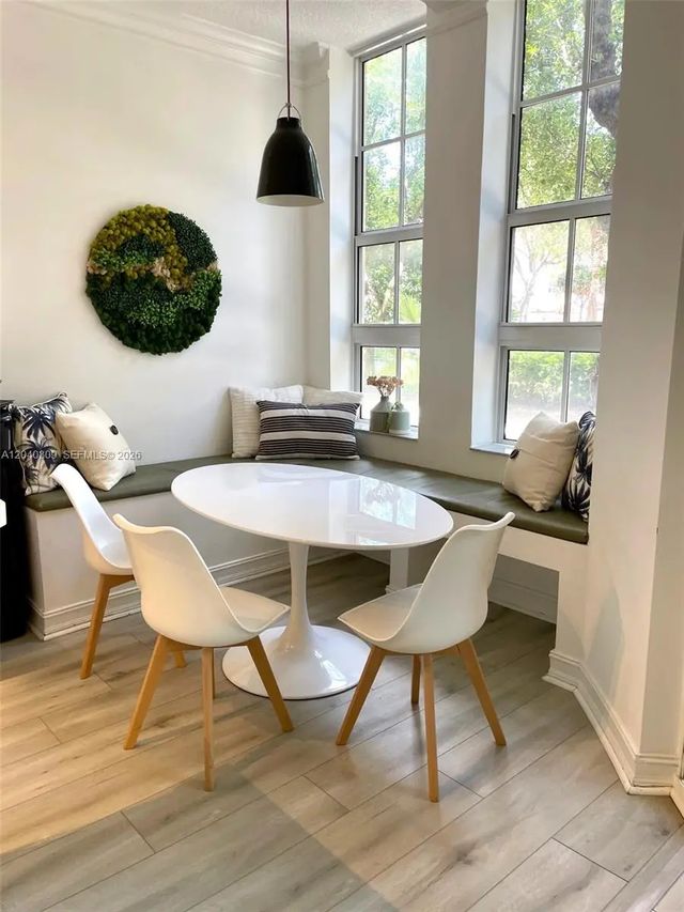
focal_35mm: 26
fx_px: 685
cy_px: 456
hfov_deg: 53.1
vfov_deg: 67.3
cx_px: 342
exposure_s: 1/60
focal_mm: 4.2
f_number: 1.6
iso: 64
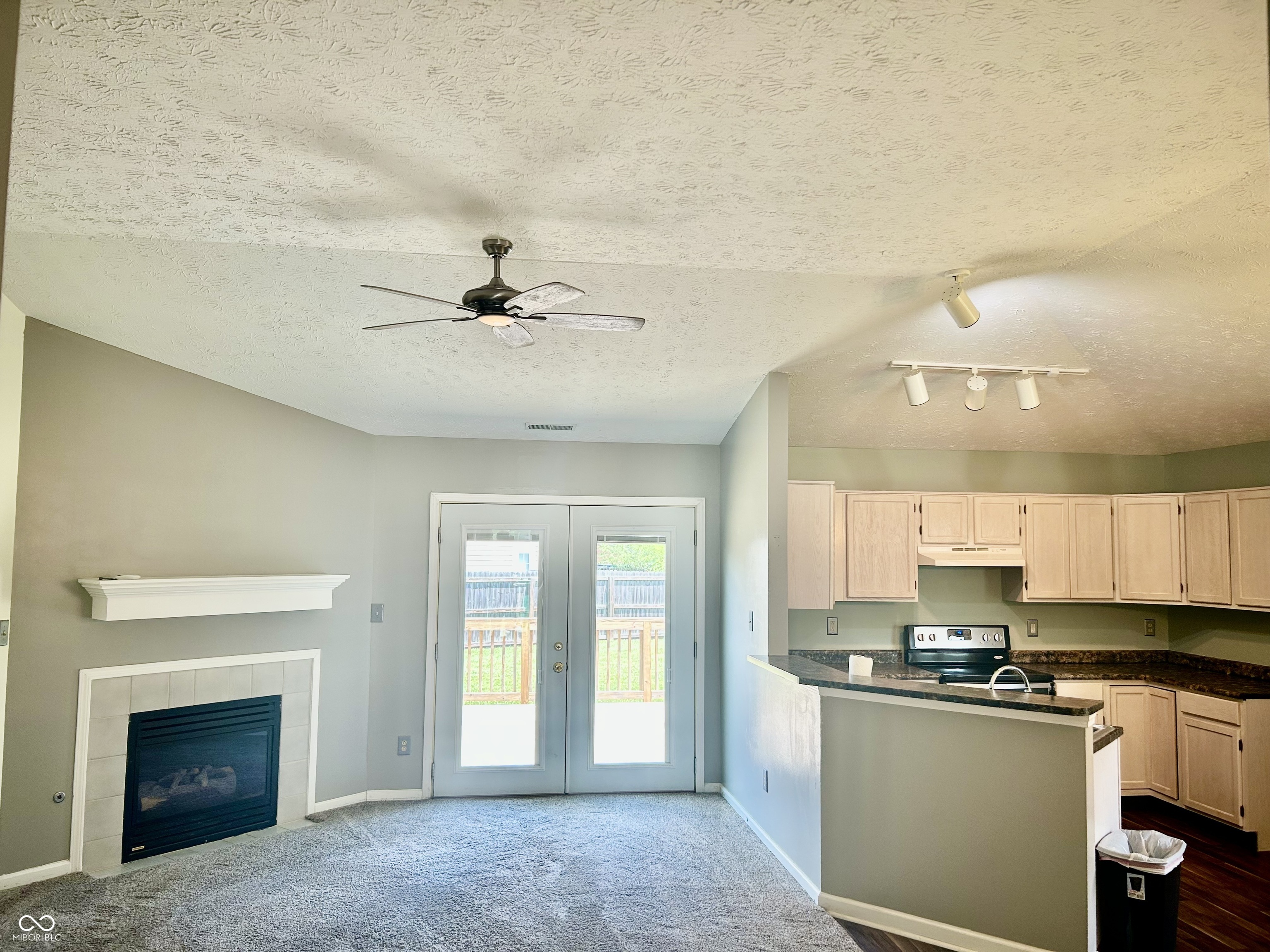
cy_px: 476
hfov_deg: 67.3
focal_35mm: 26
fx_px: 954
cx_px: 635
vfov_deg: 53.1
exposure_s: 1/120
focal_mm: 5.7
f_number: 1.5
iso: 64
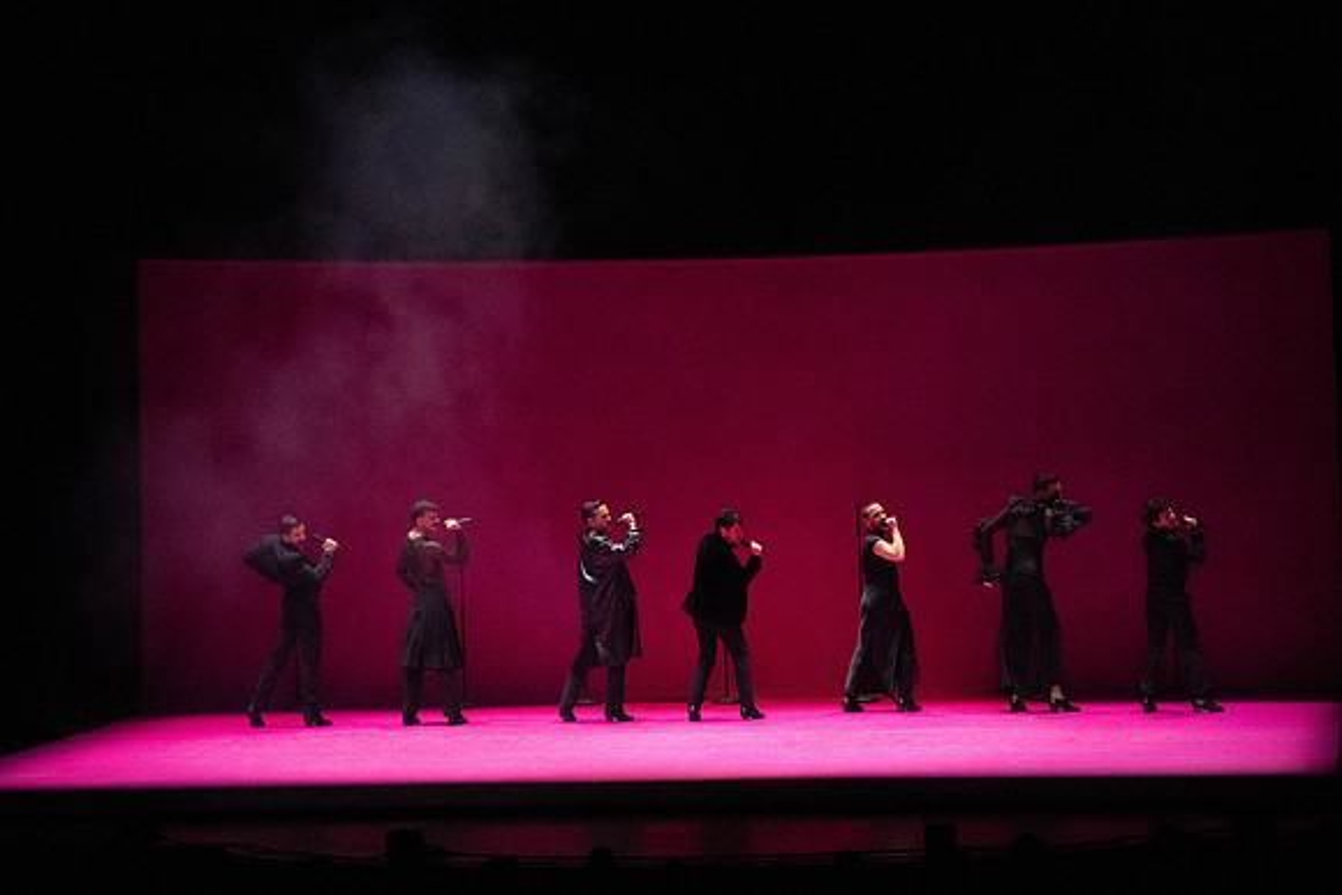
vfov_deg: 10.6
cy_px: 448
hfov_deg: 15.8
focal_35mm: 130
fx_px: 4847
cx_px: 671
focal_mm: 130
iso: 25600
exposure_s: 1/400
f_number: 9
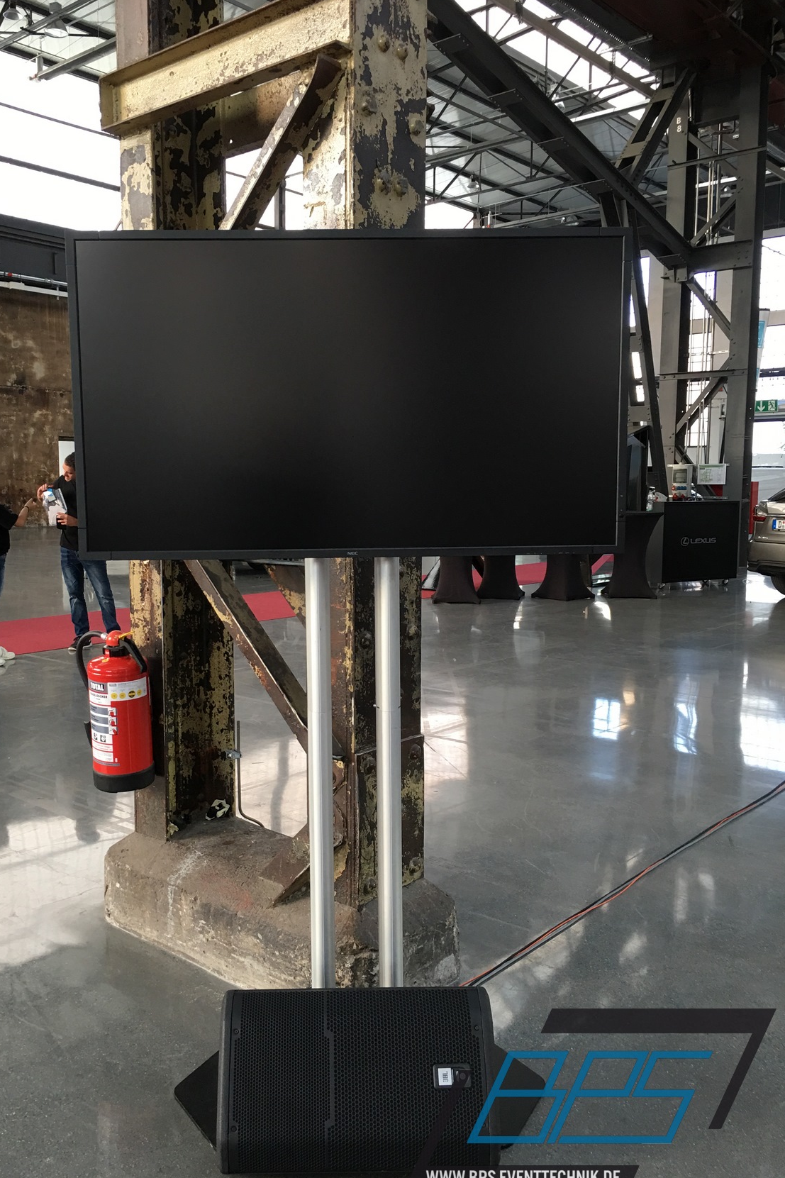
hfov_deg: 42.2
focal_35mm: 31
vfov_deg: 60.3
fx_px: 1014
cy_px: 599
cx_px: 337
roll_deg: +0.3
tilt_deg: -5.3
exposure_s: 1/33
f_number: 2.2
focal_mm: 4.15
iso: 50
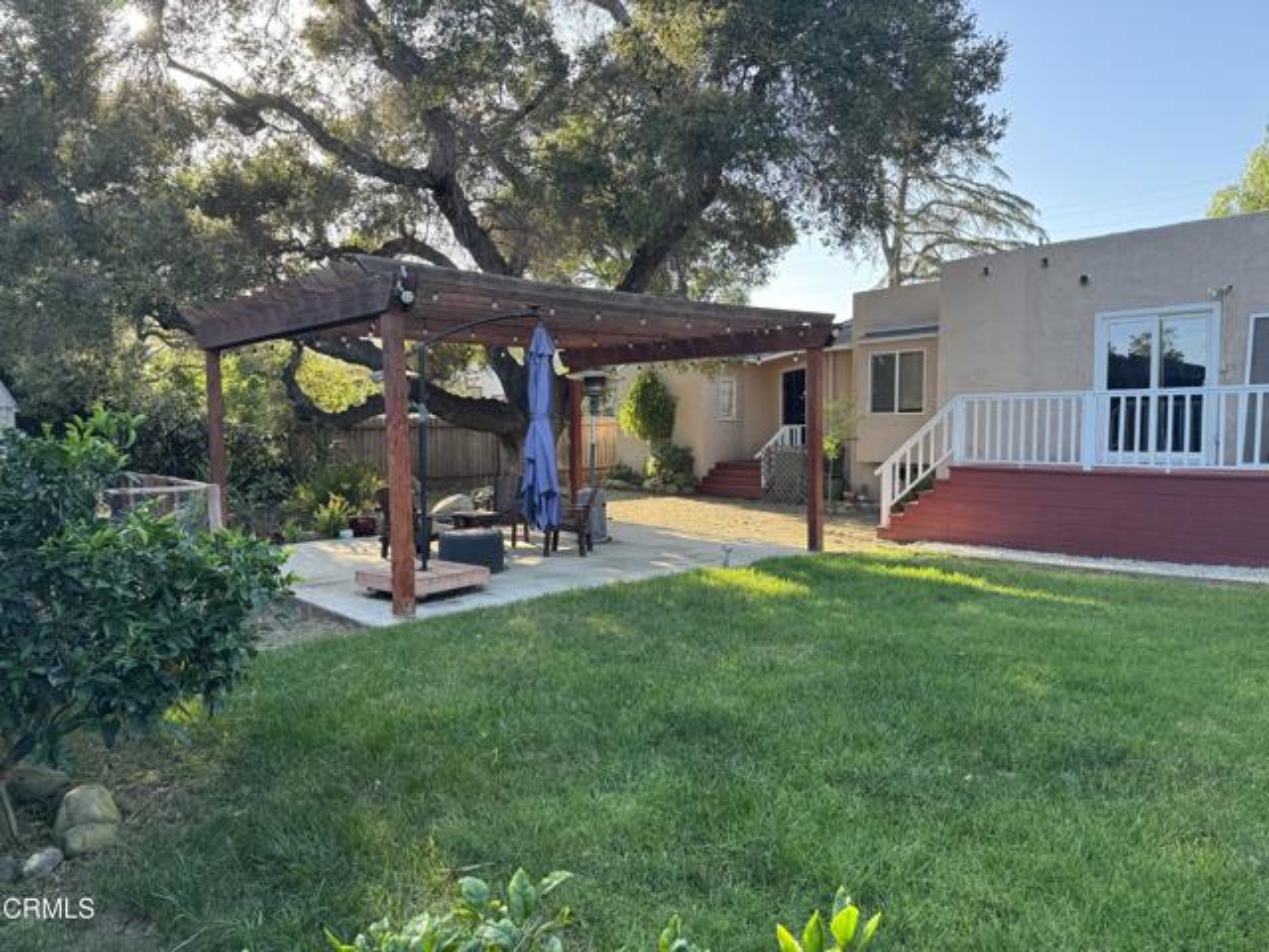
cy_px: 476
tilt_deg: -4.3
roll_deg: -0.7
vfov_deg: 56.8
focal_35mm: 24
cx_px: 634
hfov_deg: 71.6
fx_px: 880
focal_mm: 6.86
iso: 80
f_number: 1.78
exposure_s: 1/340
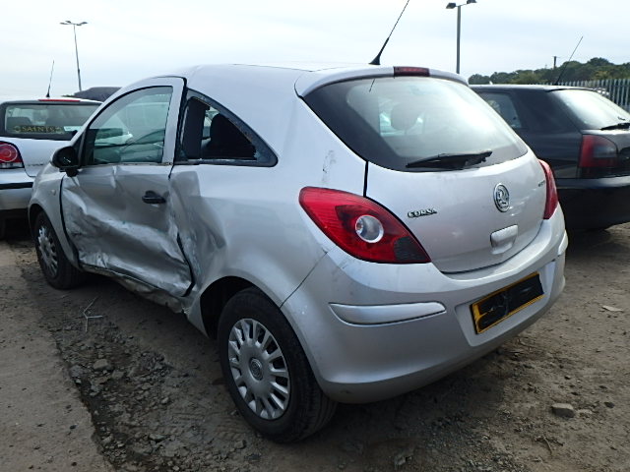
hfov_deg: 61.7
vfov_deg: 48.2
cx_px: 315
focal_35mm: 29
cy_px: 236
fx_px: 528
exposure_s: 1/320
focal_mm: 5.2
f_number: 4.6
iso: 125
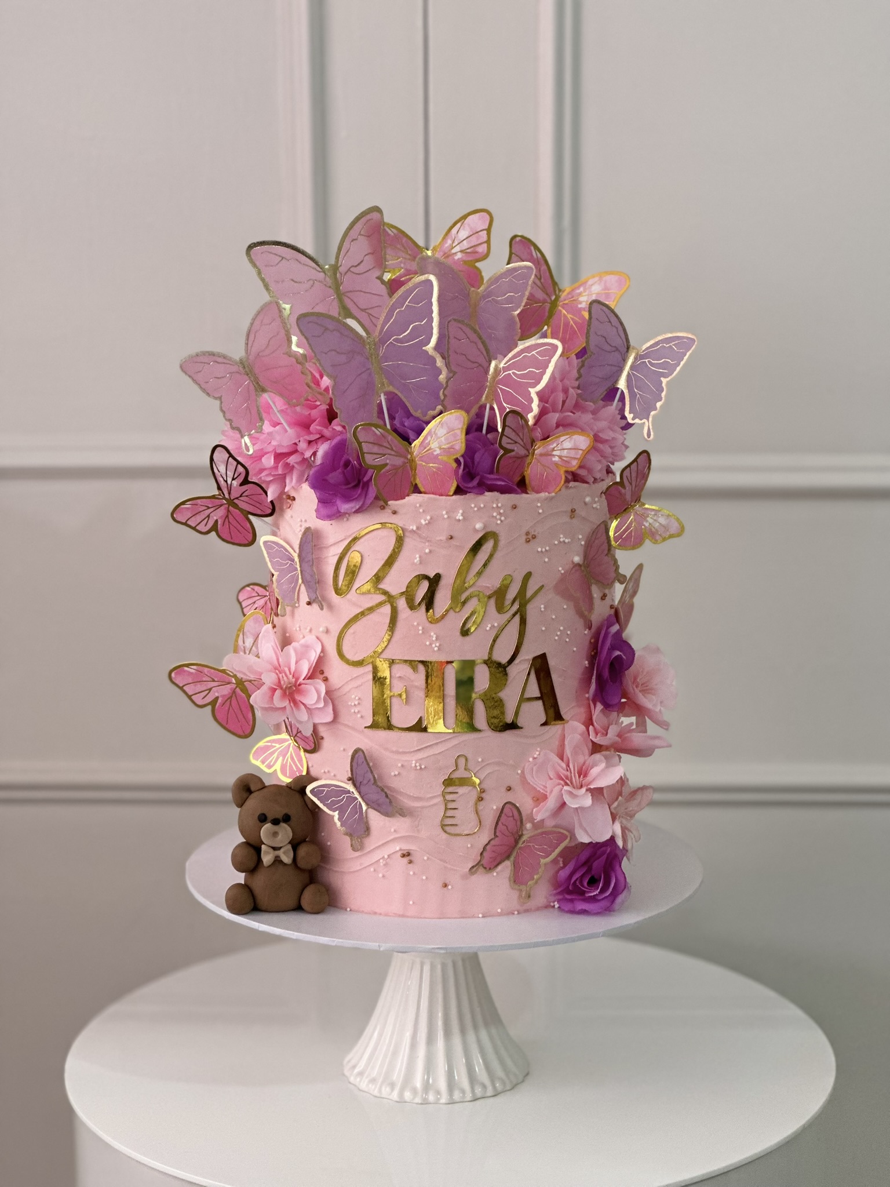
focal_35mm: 77
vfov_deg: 25.3
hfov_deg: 19.1
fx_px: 2640
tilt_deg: -9.2
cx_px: 445
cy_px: 594
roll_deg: +0.3
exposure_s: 1/40
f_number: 2.8
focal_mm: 9
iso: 160
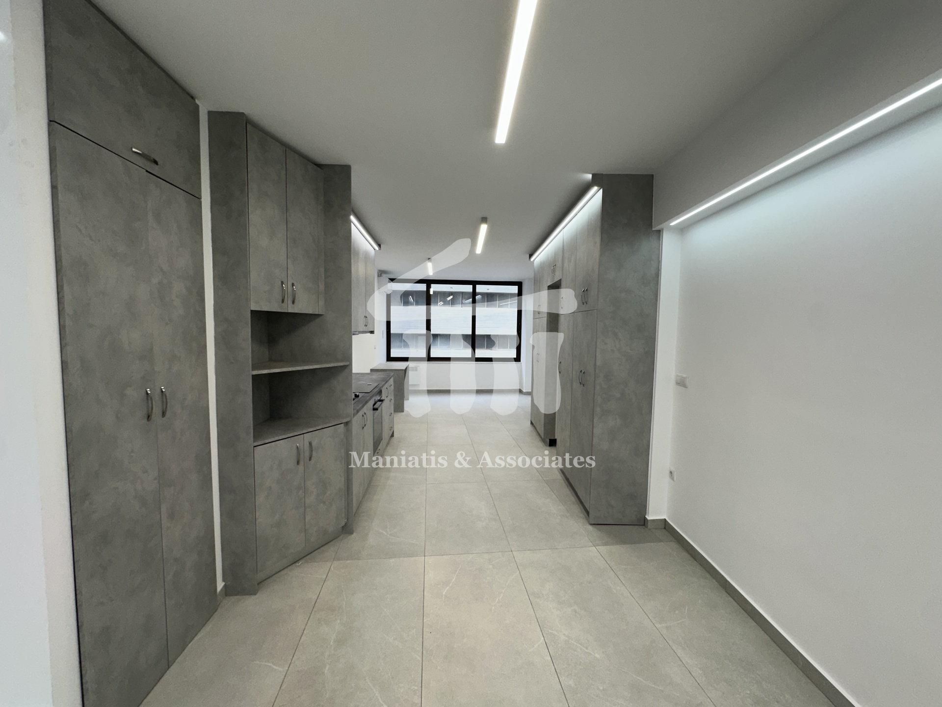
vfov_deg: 85.7
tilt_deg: -4.0
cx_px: 471
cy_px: 354
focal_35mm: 14
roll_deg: -1.2
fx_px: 381
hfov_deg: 102.1
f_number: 2.2
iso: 50
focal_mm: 2.22
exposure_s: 1/100
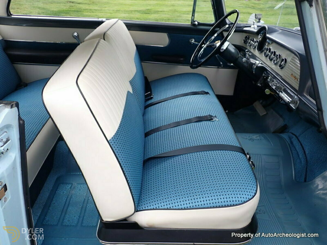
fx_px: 283
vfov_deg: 46.8
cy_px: 122
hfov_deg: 60.0
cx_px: 164
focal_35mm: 30
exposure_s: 1/80
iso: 100
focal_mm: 5.4
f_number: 3.2
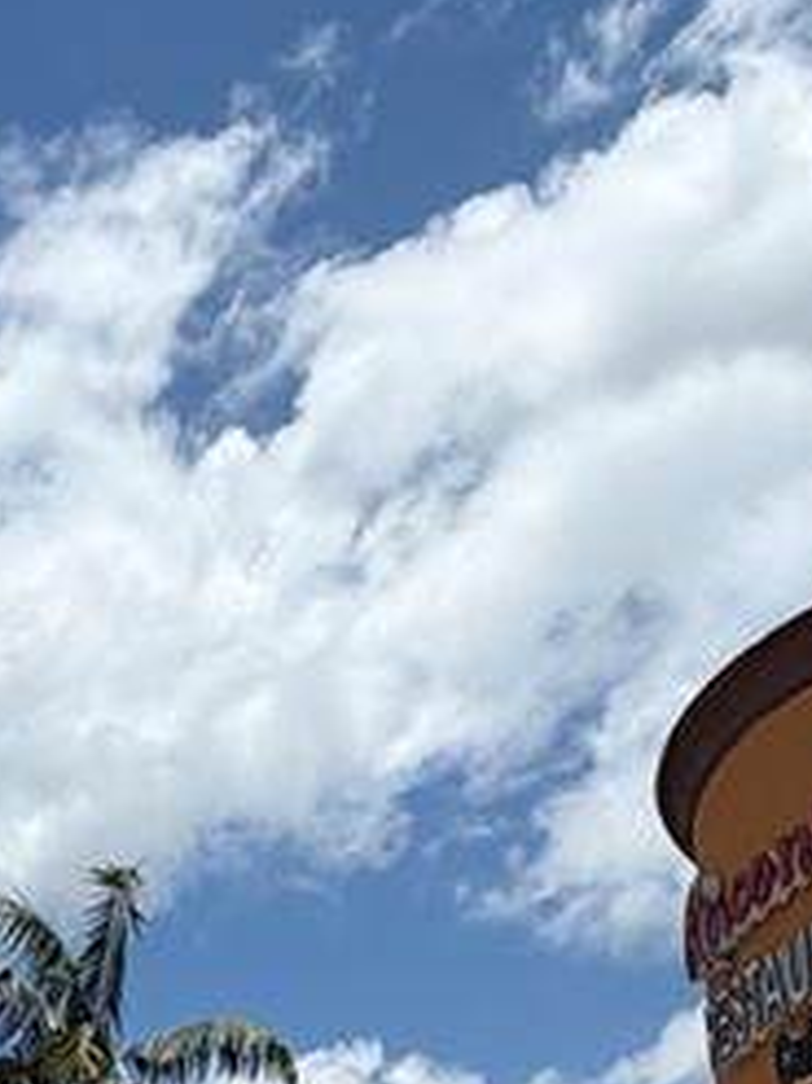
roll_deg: +1.0
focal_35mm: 68
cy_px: 1413
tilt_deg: +10.1
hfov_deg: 19.5
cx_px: -307
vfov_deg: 24.8
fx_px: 2129
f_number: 2.2
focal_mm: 2.22
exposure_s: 1/1613
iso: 20
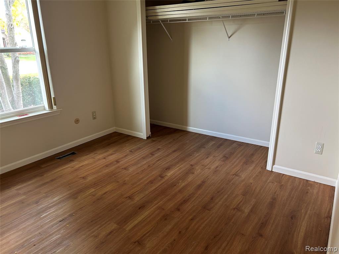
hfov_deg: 67.3
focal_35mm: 26
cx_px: 170
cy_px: 127
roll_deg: +0.0
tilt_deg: -18.1
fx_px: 255
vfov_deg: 53.1
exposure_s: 1/60
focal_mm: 5.7
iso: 125
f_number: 1.5
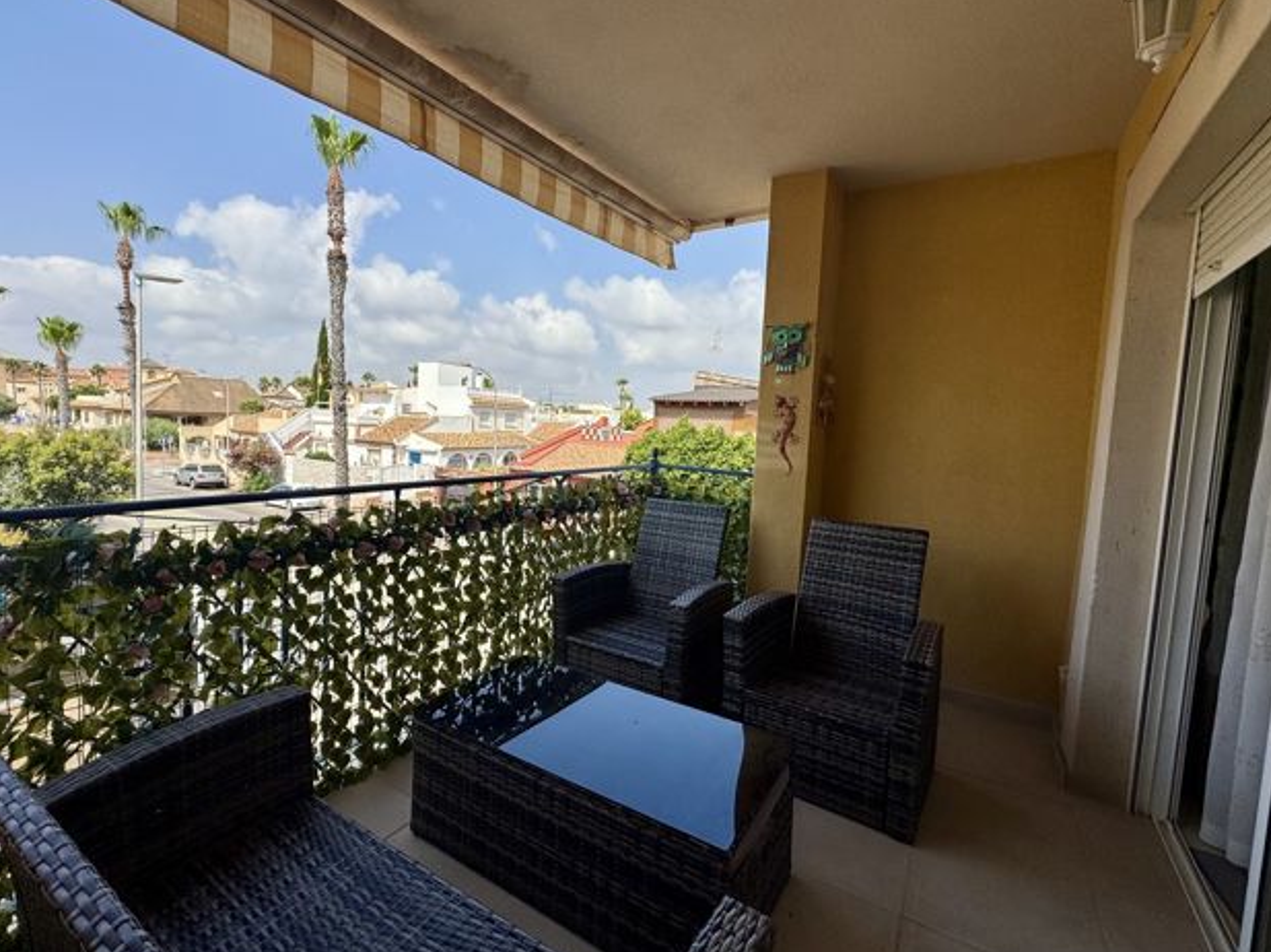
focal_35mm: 16
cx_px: 592
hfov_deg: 94.4
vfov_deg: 78.0
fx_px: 587
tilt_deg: -4.7
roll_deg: -2.8
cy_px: 466
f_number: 2.2
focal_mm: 2.22
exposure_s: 1/2028
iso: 50
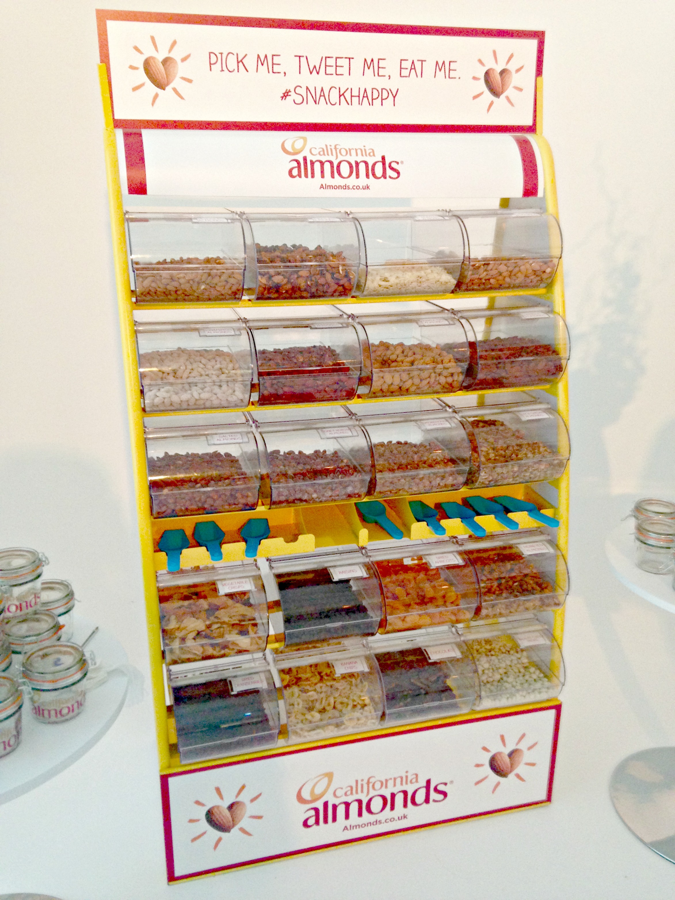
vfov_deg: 55.4
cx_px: 338
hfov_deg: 42.9
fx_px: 858
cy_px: 450
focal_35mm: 33
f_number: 2.4
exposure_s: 1/20
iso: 200
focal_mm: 4.12
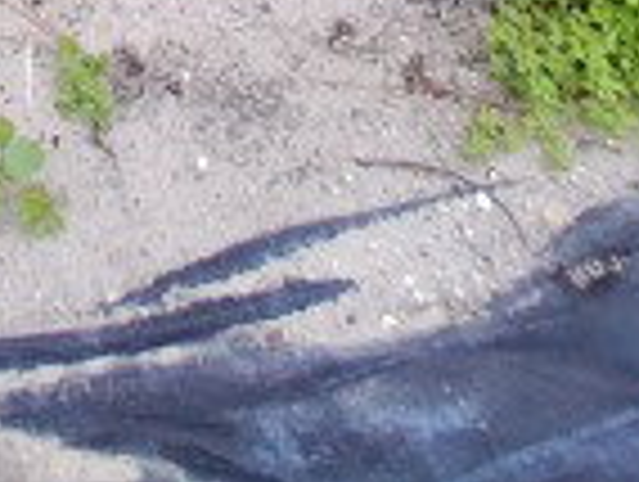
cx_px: 54
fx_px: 1350
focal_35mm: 73
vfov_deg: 15.3
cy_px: -545
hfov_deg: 25.7
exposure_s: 1/60
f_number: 2.2
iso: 100
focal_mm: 1.4
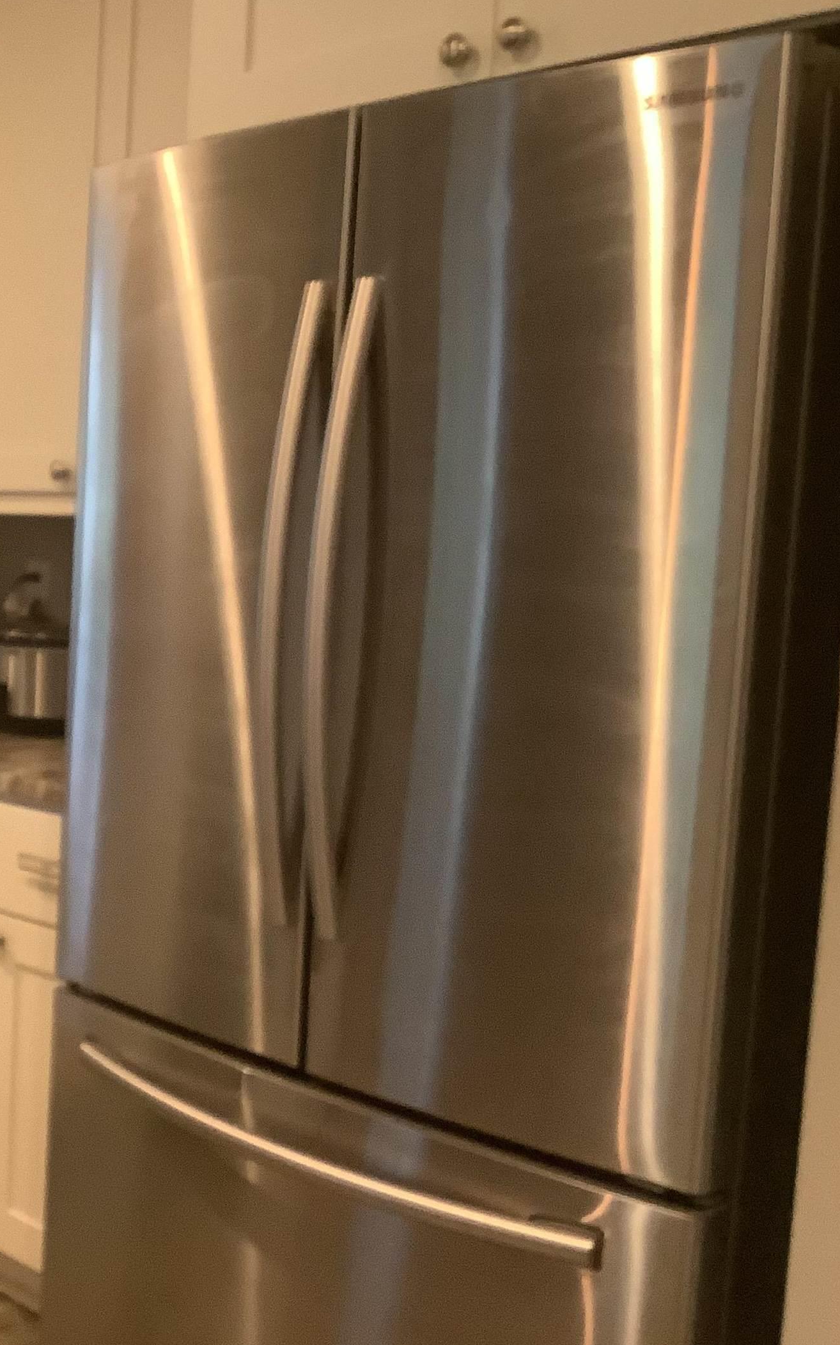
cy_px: 699
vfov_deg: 41.8
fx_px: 1759
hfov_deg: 24.7
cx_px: -130
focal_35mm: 48
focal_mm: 3.3
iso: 250
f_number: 2.4
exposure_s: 1/40
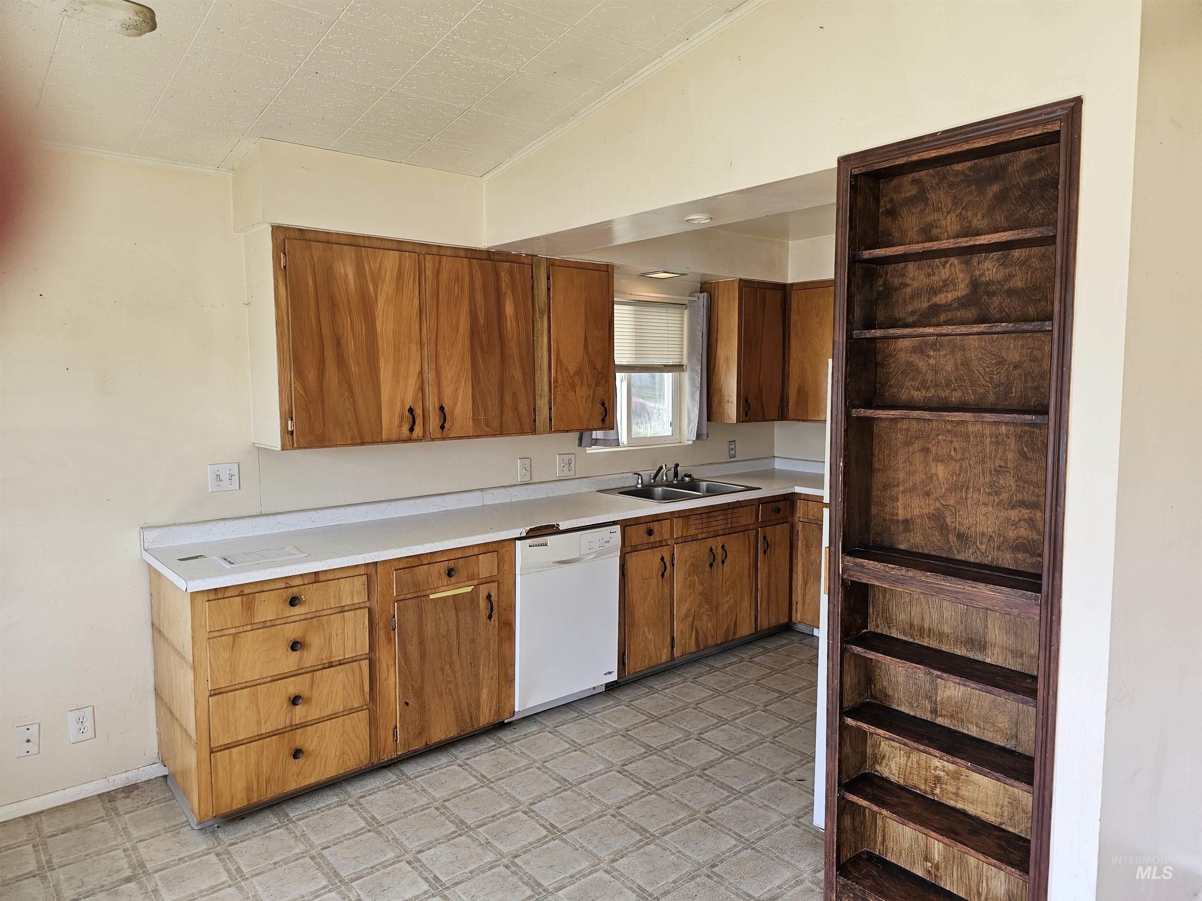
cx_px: 601
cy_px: 450
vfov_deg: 58.9
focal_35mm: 23
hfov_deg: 73.9
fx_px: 799
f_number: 1.7
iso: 80
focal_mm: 6.3
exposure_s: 1/180
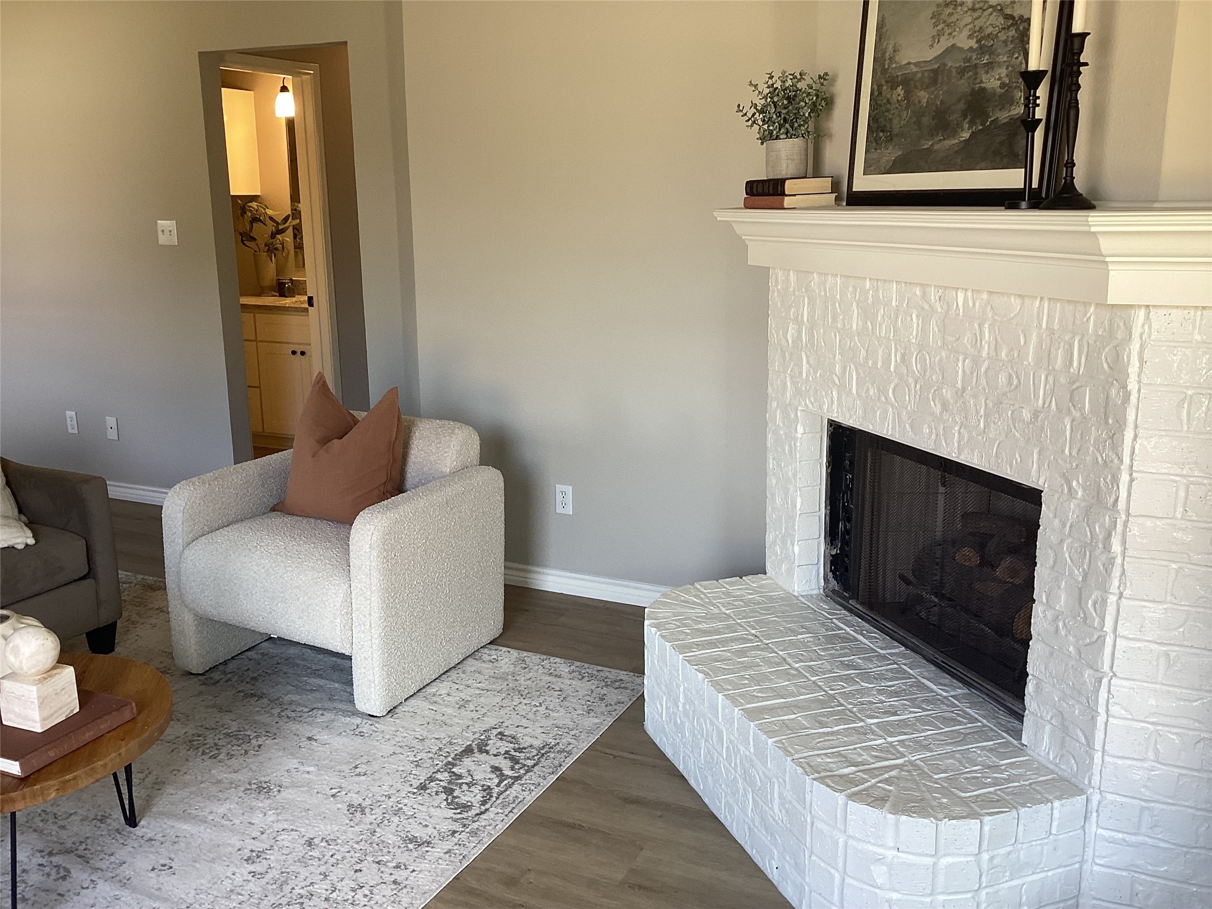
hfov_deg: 58.4
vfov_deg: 45.4
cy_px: 454
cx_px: 606
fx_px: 1085
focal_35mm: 31
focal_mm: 3.3
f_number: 2.4
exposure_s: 1/60
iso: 50
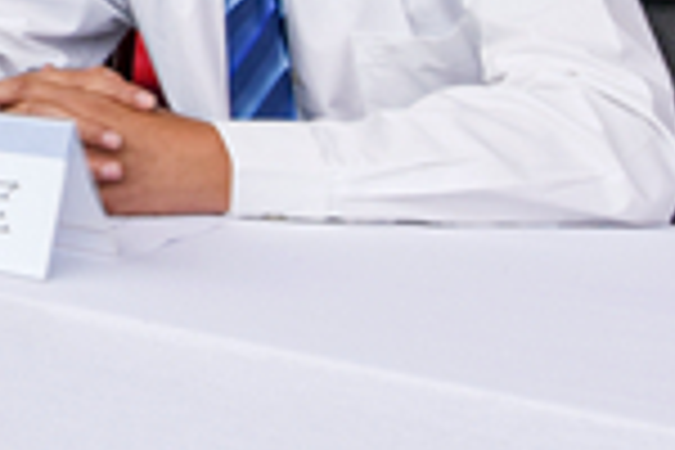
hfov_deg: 22.4
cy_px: -270
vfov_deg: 18.3
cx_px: -459
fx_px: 1200
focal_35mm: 64
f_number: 9
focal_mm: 16
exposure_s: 1/640
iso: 400
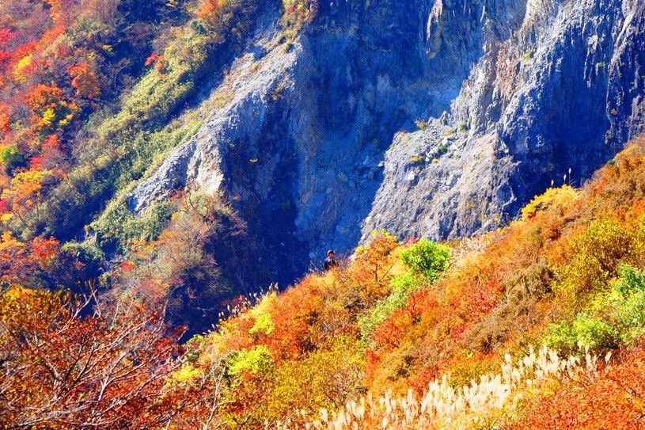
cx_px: 322
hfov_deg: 9.2
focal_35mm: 225
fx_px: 4030
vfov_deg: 6.1
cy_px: 215
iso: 400
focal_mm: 150
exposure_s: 1/250
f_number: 11
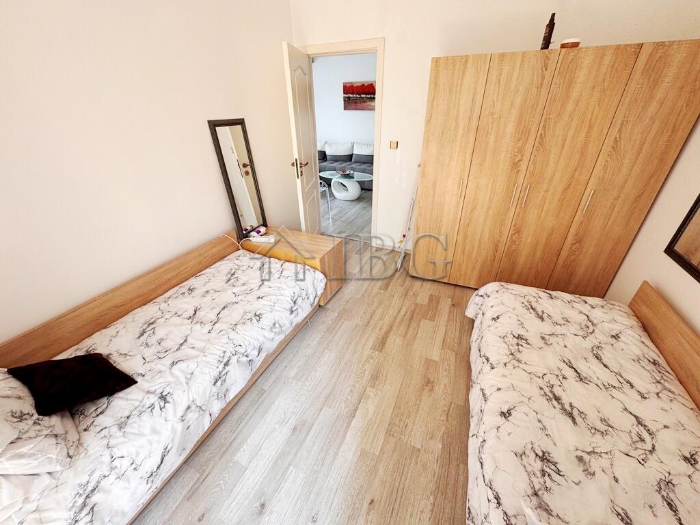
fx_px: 283
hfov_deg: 102.1
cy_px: 262
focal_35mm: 14
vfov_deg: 85.7
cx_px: 350
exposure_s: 1/99
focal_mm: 2.22
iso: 100
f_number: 2.2
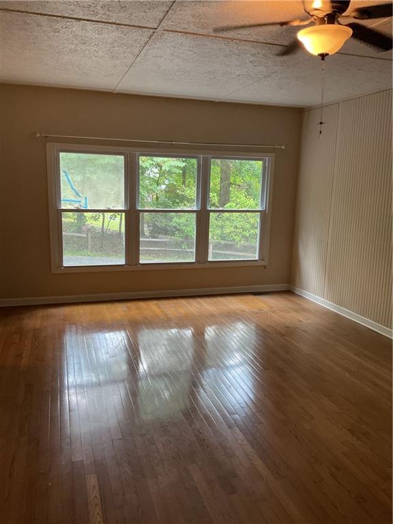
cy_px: 262
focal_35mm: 29
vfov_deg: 61.7
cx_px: 196
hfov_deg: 48.2
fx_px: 439
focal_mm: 3
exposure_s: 1/50
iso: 125
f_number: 1.8
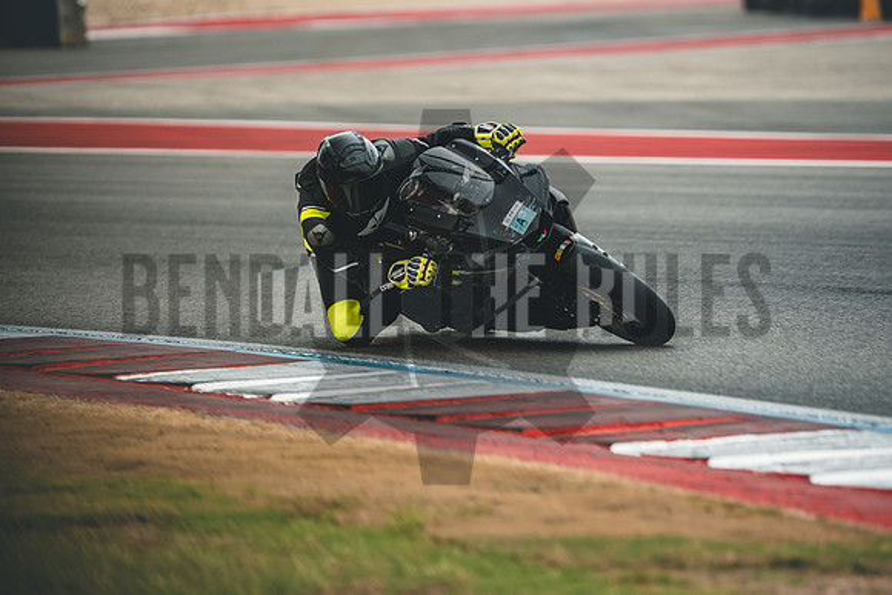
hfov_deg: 6.9
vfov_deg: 4.6
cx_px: 446
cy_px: 298
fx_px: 7435
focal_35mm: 300
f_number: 2
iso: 640
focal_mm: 200
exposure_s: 1/2500
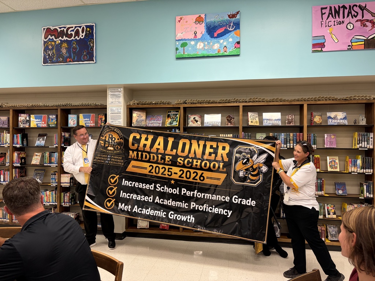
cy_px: 140
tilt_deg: +0.2
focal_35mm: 26
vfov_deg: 53.1
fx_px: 282
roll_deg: -0.3
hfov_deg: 67.3
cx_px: 188
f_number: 1.6
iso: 125
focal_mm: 5.96
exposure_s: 1/120
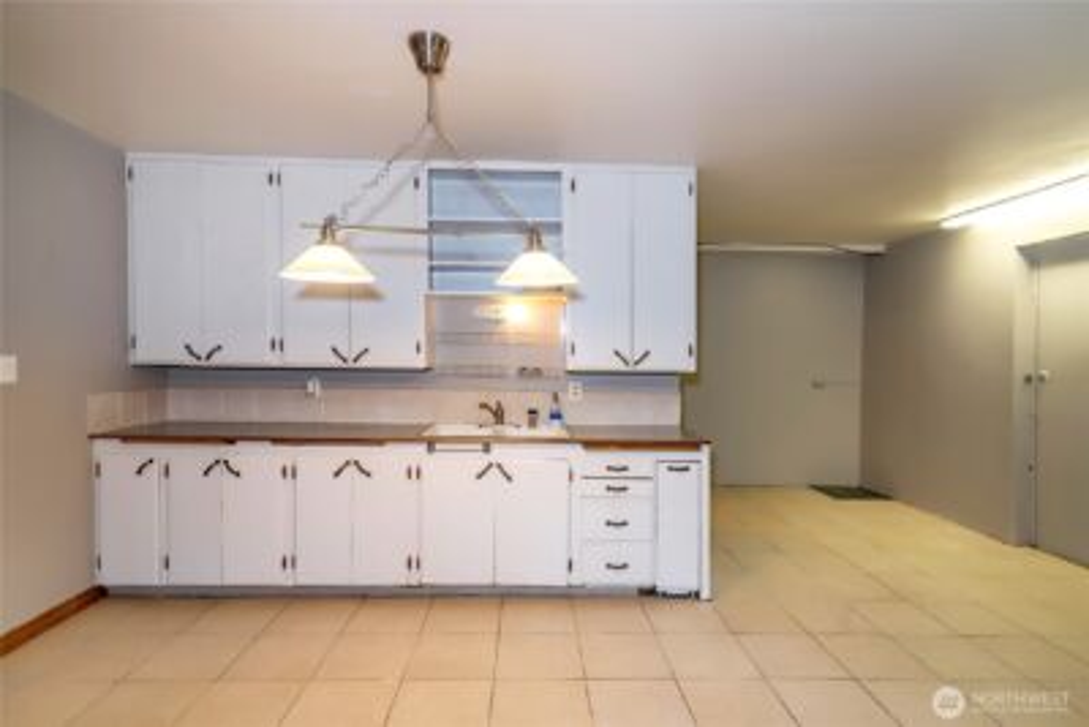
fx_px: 575
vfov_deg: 64.6
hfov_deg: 86.9
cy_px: 364
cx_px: 544
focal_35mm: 19
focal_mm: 19
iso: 200
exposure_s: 1/20
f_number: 4
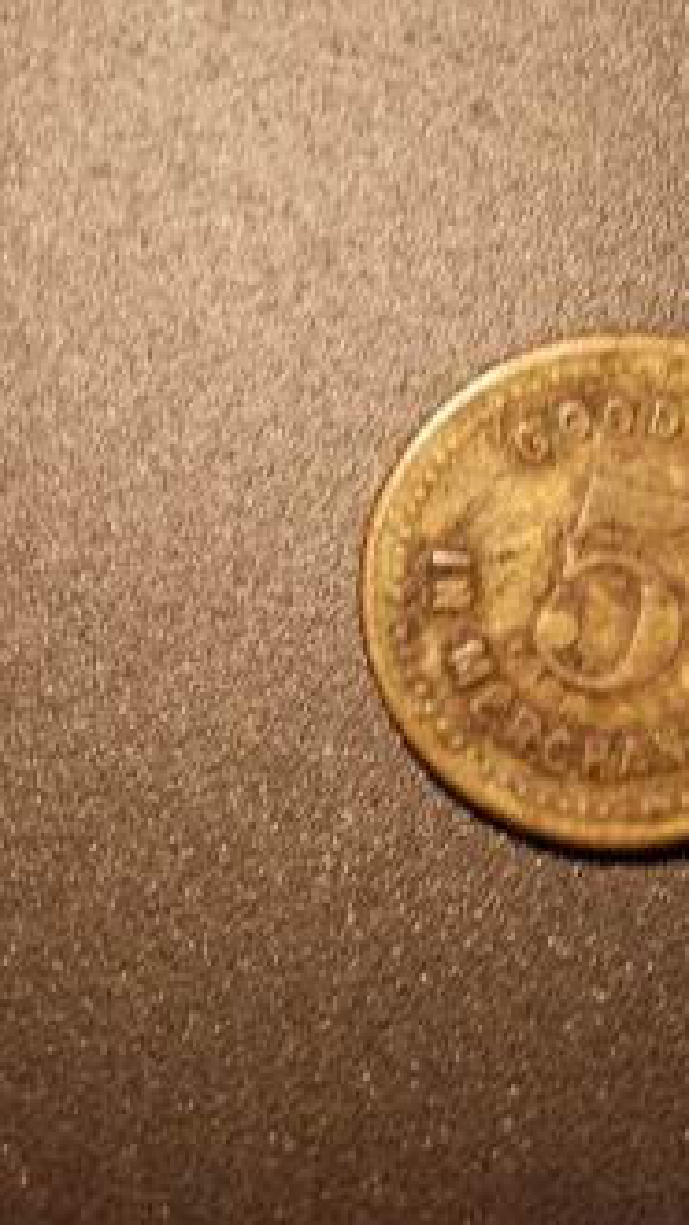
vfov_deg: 16.4
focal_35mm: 131
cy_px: 609
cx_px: 445
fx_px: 4251
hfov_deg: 9.3
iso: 320
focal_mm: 55
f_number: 5.6
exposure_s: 1/30
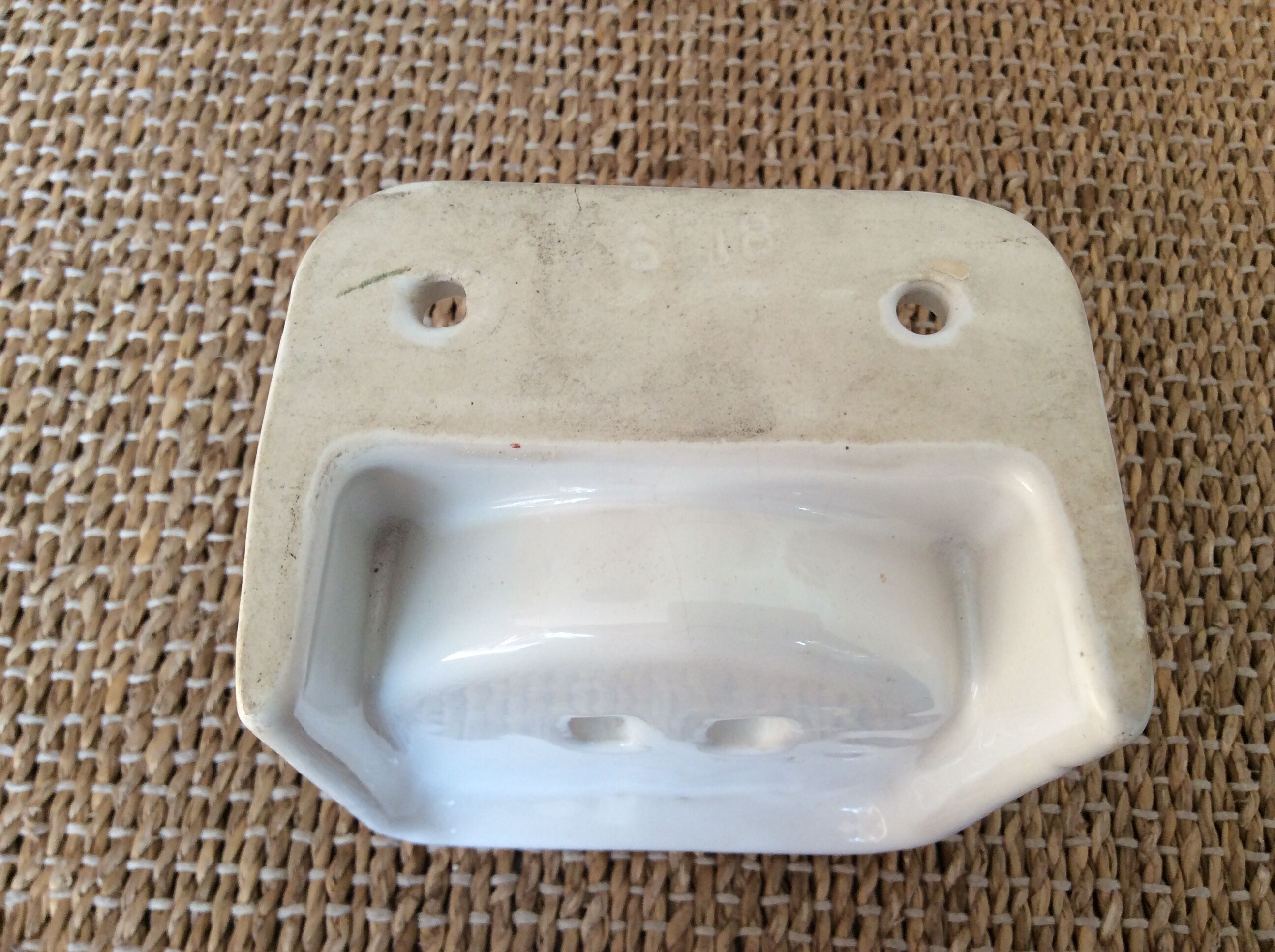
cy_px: 476
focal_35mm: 32
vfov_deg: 44.1
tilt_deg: -64.9
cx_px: 638
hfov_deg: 56.9
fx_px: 1177
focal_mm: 3.3
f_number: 2.4
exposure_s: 1/100
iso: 50
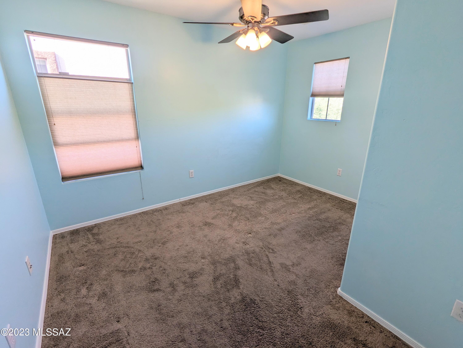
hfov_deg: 94.4
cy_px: 174
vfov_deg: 78.2
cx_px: 232
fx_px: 214
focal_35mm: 16
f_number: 2.2
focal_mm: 2.35
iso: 52
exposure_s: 1/120
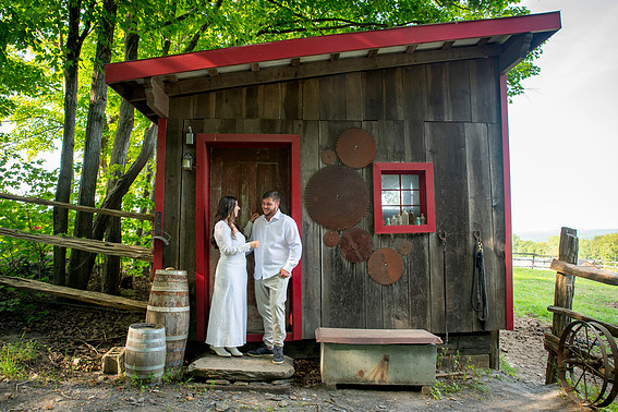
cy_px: 199
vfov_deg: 49.5
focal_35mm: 26
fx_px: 446
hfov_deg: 69.4
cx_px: 310
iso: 400
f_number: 5
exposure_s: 1/125
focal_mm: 24
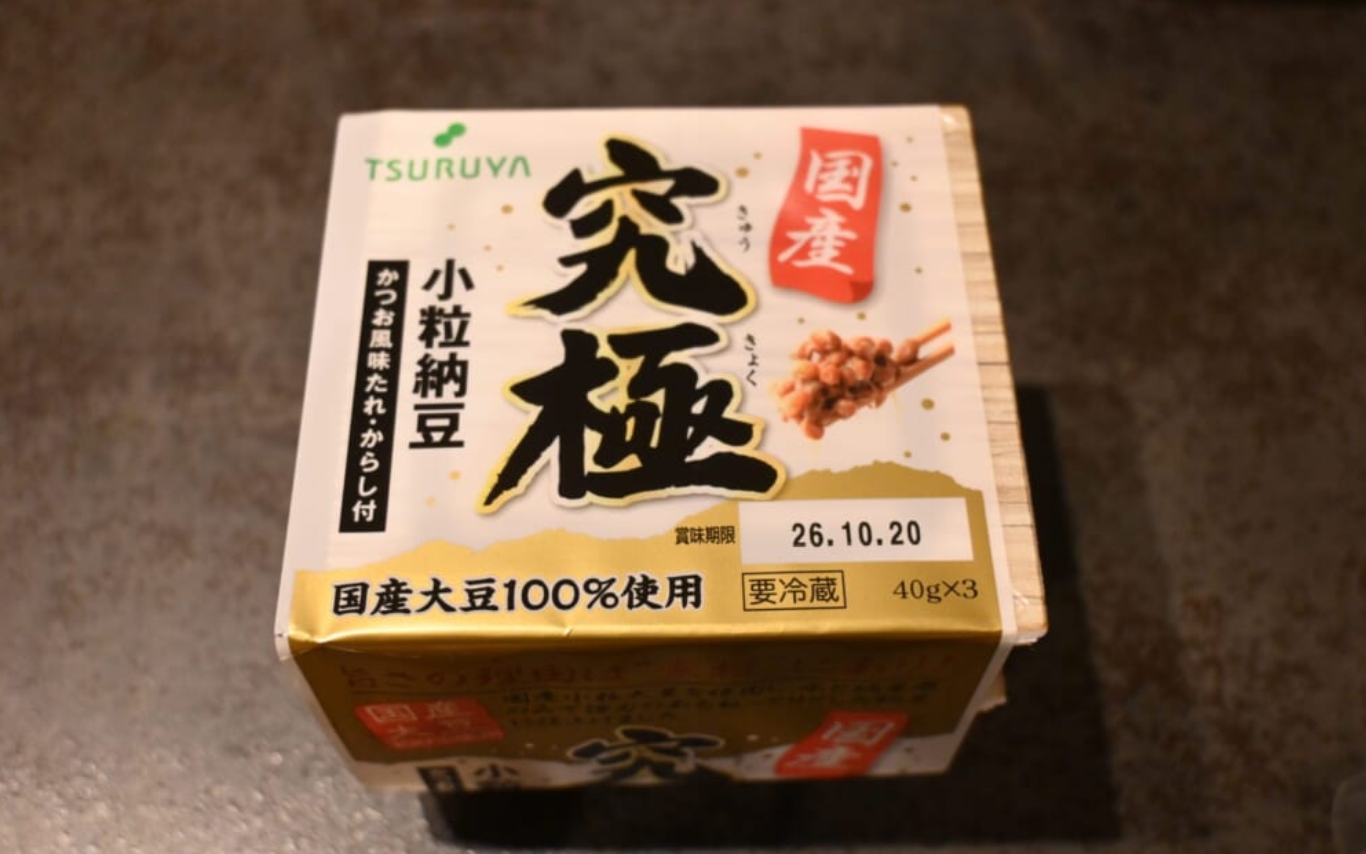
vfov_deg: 34.4
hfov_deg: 52.7
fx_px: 1377
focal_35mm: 37
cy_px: 454
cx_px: 682
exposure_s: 1/125
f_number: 4.2
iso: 2200
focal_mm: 24
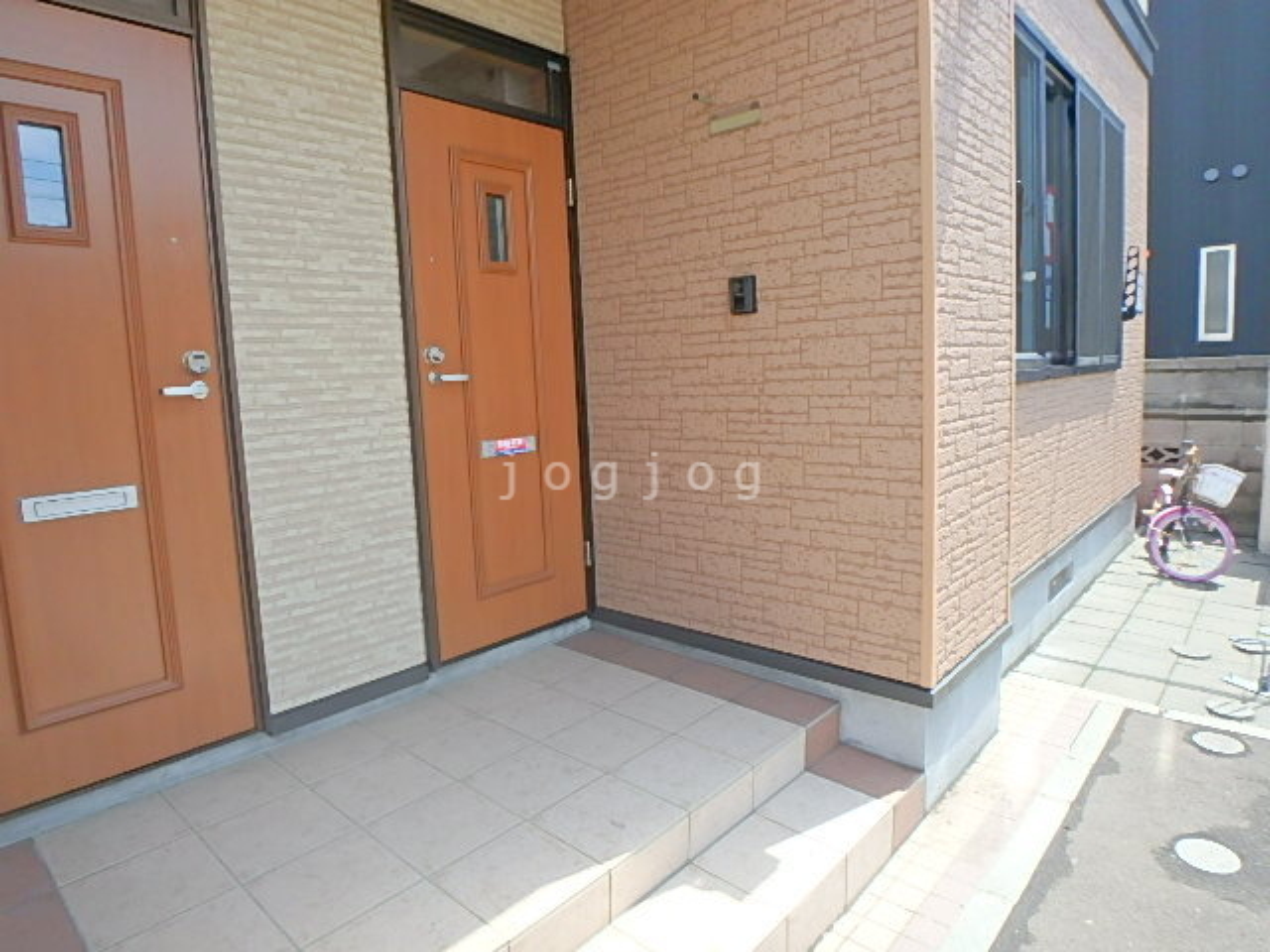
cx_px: 635
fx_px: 770
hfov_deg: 79.0
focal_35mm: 21
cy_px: 476
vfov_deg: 63.4
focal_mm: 3.7
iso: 125
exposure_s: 1/500
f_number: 3.5
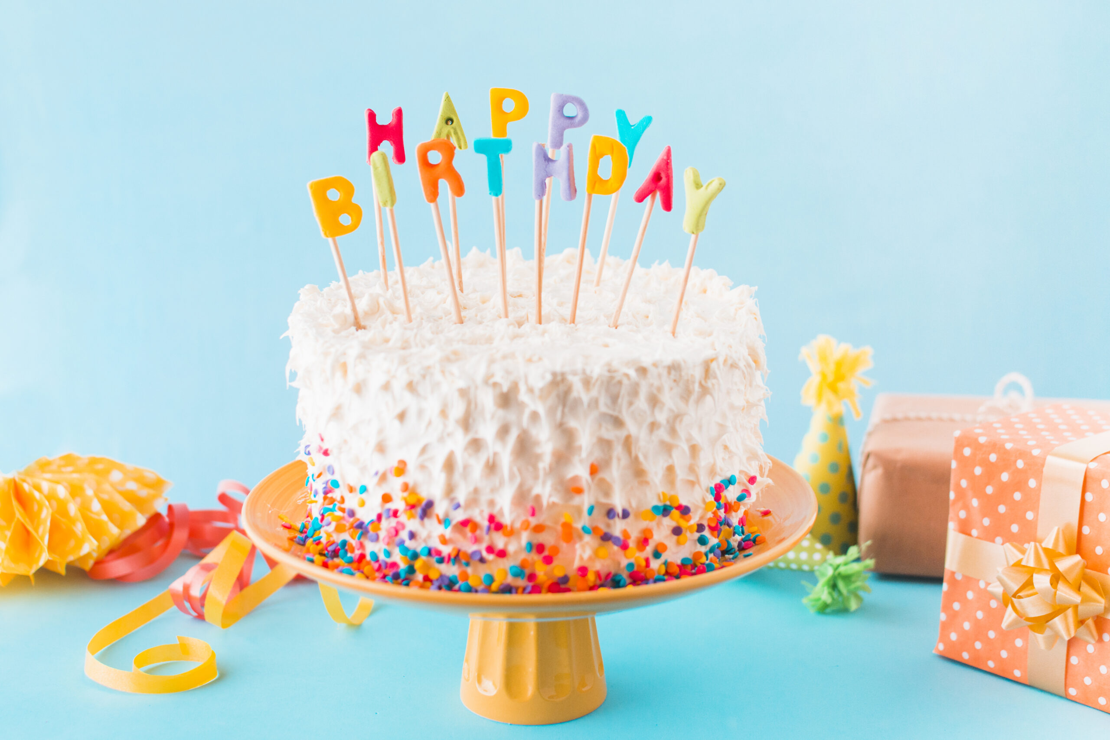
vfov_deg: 25.8
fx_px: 1619
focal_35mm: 52
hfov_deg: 37.8
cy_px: 370
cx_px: 555
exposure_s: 1/200
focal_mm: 35
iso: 500
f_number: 2.8
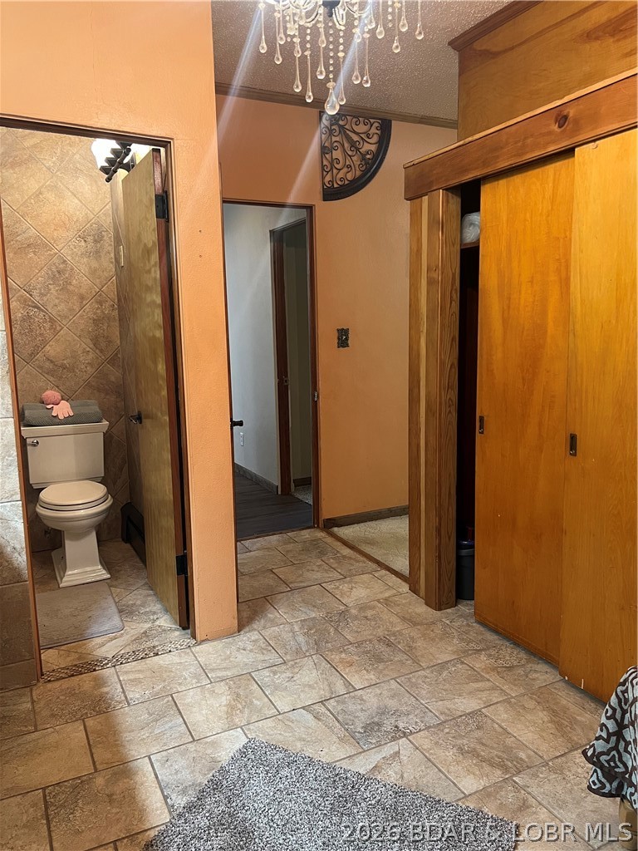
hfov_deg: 53.1
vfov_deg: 67.3
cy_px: 426
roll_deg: +0.8
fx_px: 639
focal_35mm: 26
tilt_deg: -8.2
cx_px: 319
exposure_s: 1/60
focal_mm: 5.7
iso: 250
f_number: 1.5
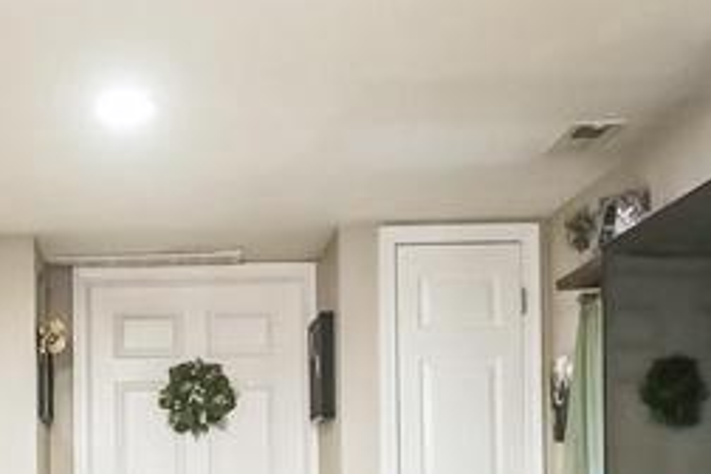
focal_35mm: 65
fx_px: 1284
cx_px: 79
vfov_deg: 19.9
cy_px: 529
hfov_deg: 29.7
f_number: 4
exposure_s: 1/60
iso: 2000
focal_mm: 16
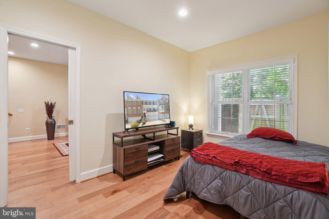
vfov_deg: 77.3
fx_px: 137
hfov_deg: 100.4
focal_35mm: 15
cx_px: 164
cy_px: 110
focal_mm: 10
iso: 100
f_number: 7.1
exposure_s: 1/2
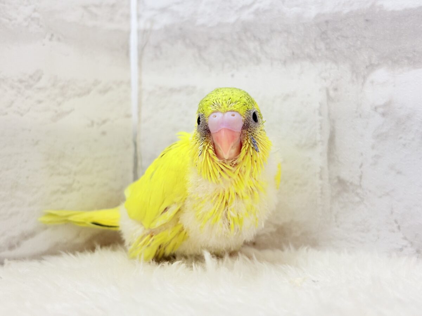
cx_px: 211
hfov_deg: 36.8
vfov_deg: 28.0
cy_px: 158
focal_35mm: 52
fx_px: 634
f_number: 1.6
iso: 50
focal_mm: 5.96
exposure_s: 1/50
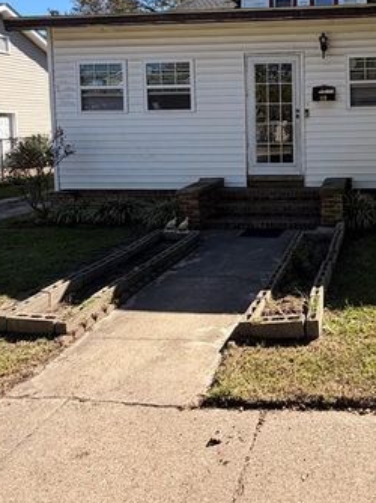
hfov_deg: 45.3
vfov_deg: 61.1
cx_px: 335
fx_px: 406
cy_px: 148
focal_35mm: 28
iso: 40
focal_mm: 2.22
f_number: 2.2
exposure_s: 1/770
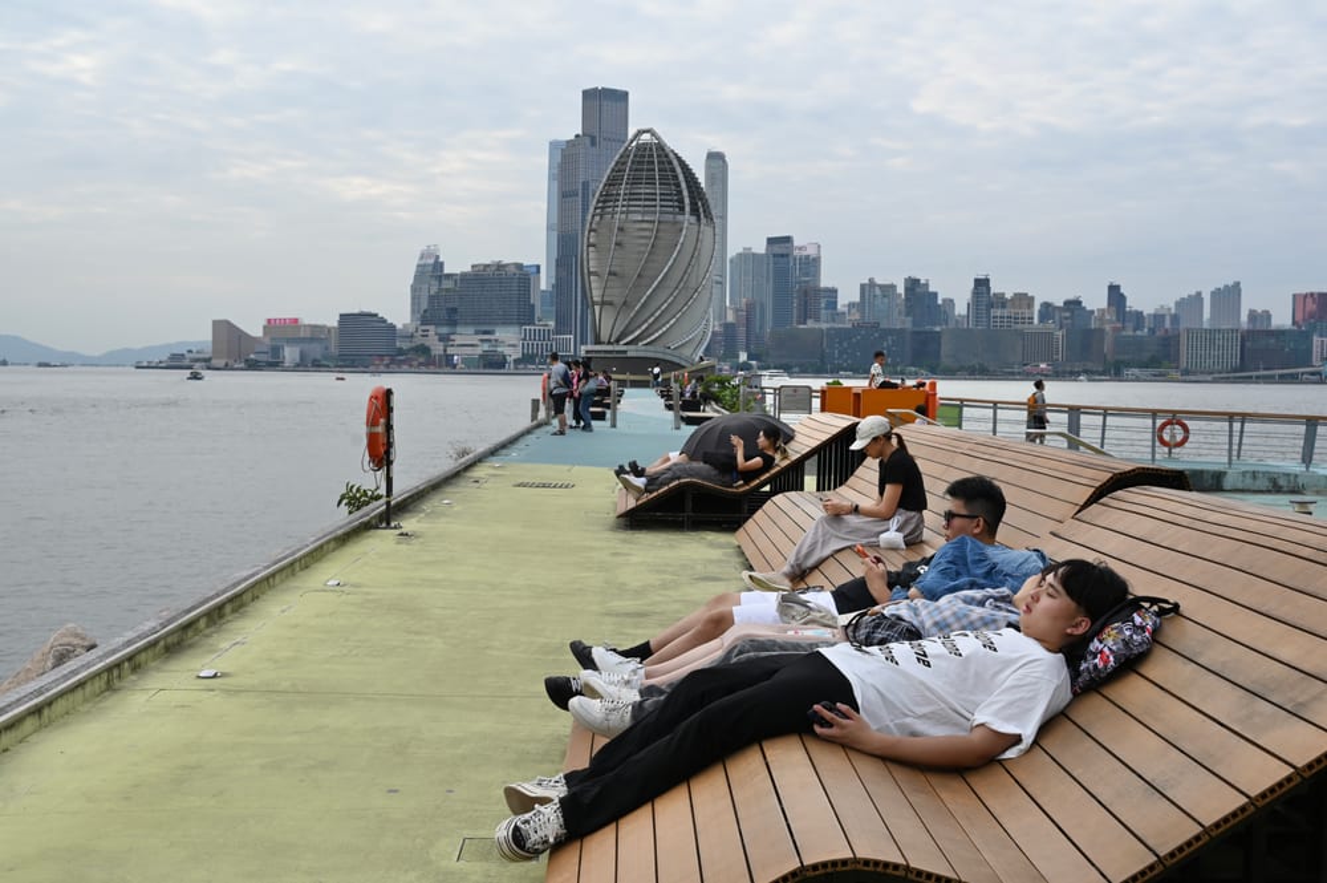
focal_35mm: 39
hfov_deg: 49.6
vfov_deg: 34.2
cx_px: 664
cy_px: 442
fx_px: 1436
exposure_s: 1/320
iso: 200
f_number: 8
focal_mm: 39
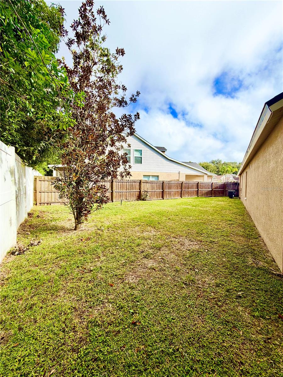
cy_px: 188
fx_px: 153
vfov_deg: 102.1
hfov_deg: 85.7
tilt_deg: -1.3
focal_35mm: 14
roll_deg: -1.0
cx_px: 142
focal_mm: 2.22
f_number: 2.2
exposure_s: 1/876
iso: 20
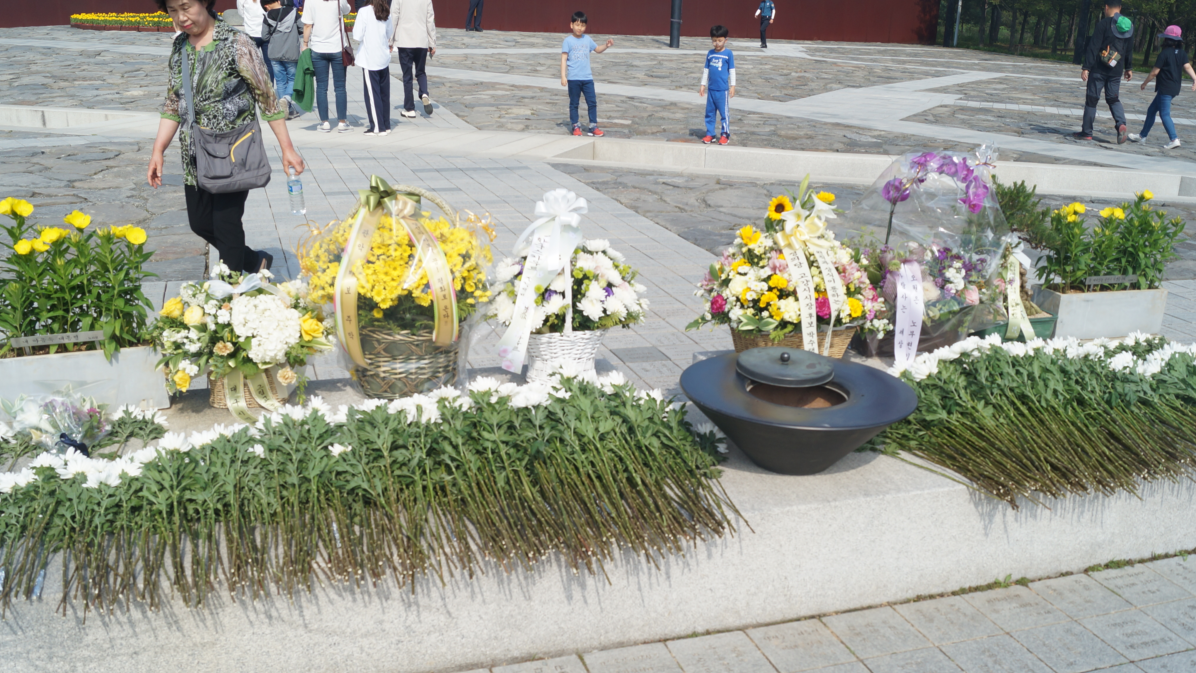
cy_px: 436
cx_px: 626
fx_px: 1078
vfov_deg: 34.4
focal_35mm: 34
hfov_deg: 58.0
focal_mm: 18
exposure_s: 1/320
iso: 100
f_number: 8
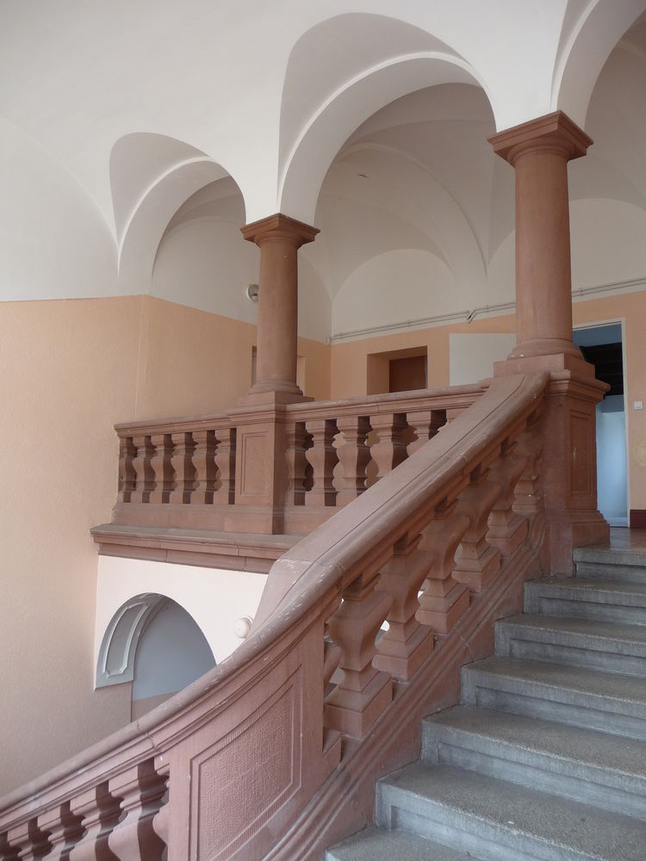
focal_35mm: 30
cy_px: 430
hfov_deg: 46.8
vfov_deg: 60.0
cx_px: 323
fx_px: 746
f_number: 3.4
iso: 125
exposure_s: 1/30
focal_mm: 5
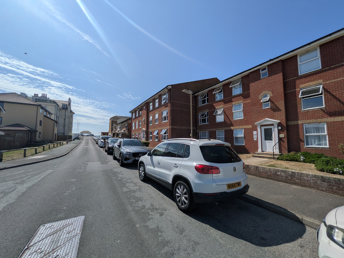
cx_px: 172
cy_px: 129
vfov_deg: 85.7
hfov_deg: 102.1
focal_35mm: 14
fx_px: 139
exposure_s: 1/4184
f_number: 2.2
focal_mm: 1.83
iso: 50
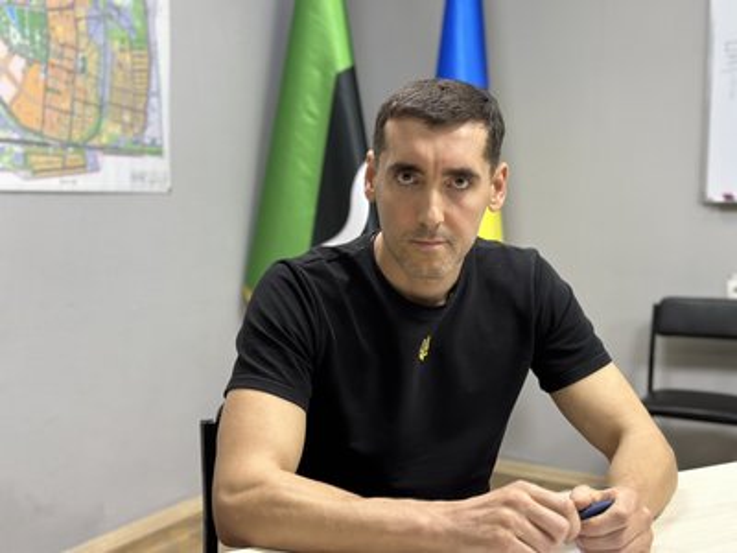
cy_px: 276
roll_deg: -0.5
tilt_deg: -4.3
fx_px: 1022
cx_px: 368
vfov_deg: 30.3
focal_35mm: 48
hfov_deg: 39.7
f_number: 1.78
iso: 400
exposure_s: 1/54
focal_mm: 6.86
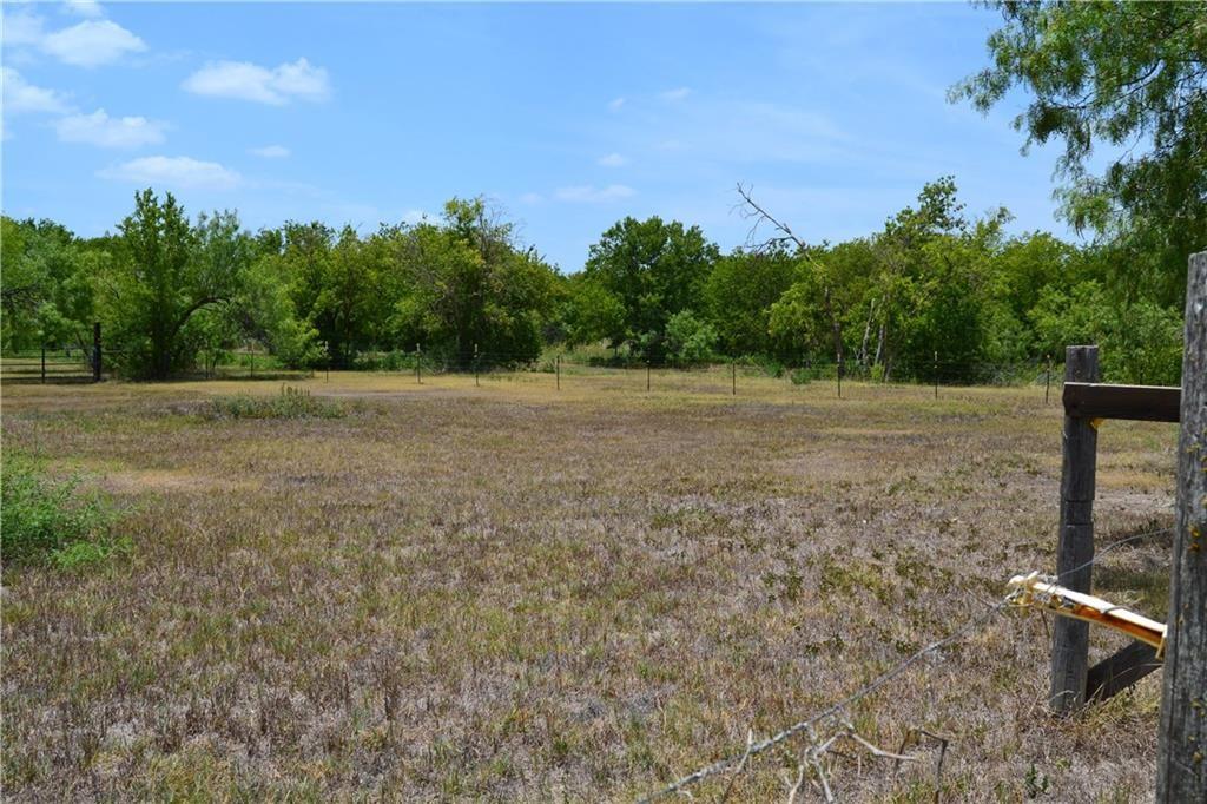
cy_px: 402
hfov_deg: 55.1
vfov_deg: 38.3
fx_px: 1156
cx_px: 604
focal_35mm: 34
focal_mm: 23
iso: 360
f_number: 11
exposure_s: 1/500
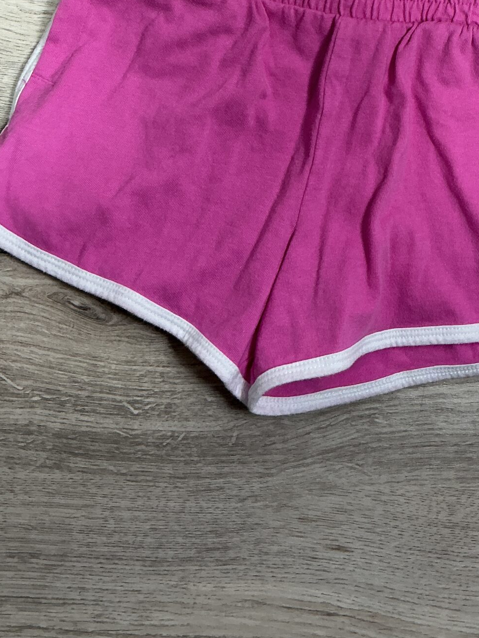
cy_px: 26
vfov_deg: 31.6
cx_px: 366
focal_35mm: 57
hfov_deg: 25.3
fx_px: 1051
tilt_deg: -83.8
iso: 50
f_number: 1.8
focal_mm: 3
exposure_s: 1/50
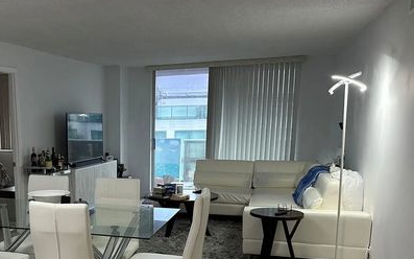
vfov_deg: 30.5
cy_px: 206
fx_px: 463
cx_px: 102
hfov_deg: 46.4
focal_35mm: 41
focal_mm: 6.86
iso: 250
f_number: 1.78
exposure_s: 1/111
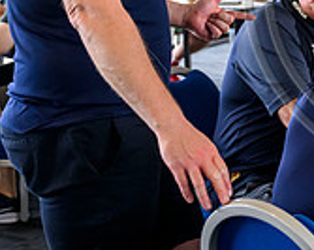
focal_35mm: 111
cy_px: -18
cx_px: 436
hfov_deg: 16.2
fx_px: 1030
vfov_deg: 13.6
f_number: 3.2
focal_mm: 34
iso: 3200
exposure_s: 1/500
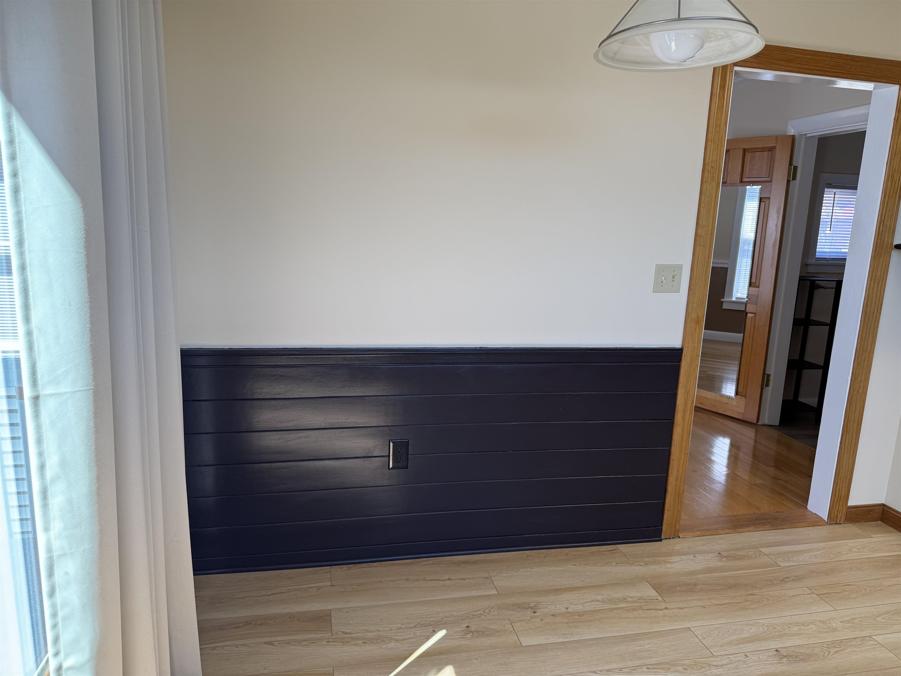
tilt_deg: -10.1
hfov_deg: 71.6
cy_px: 338
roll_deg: -2.2
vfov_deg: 56.8
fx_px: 625
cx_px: 450
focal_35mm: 24
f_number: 1.78
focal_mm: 6.76
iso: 64
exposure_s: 1/120
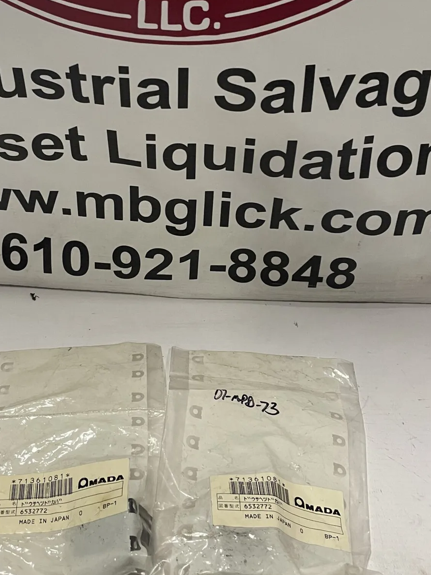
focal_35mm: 44
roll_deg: -1.1
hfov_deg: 32.7
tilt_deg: -40.5
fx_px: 731
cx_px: 162
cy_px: 201
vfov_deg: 42.5
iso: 125
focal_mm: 4.2
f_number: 1.6
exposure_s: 1/60
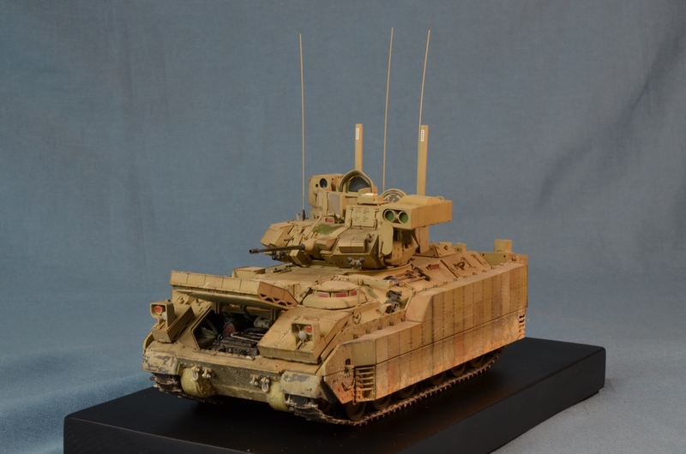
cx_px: 343
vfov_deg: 17.4
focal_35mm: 78
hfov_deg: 26.0
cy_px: 227
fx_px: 1483
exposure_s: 1/4
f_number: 18
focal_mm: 52
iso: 200
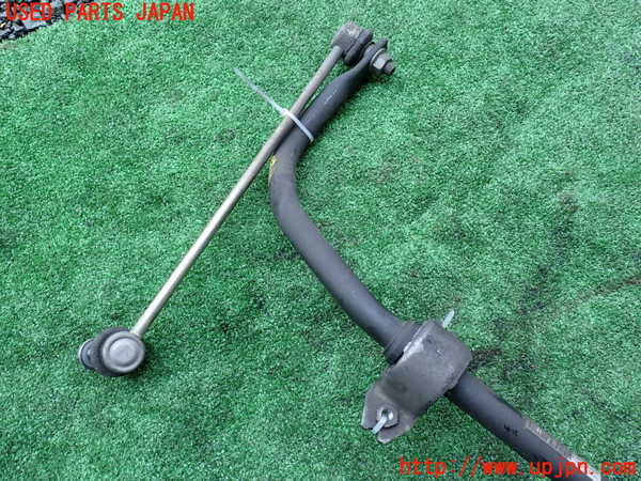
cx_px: 320
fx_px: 556
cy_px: 240
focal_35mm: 30
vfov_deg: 46.8
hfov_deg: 60.0
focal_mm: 5.4
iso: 100
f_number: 3.2
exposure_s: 1/125
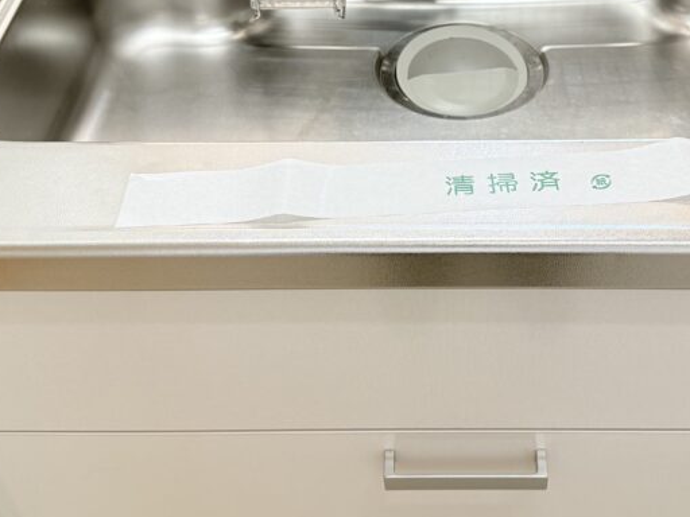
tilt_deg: -42.1
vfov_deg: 29.8
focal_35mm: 48
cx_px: 433
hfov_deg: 39.4
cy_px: 139
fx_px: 957
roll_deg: +0.5
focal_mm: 6.76
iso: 160
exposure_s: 1/121
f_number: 1.78
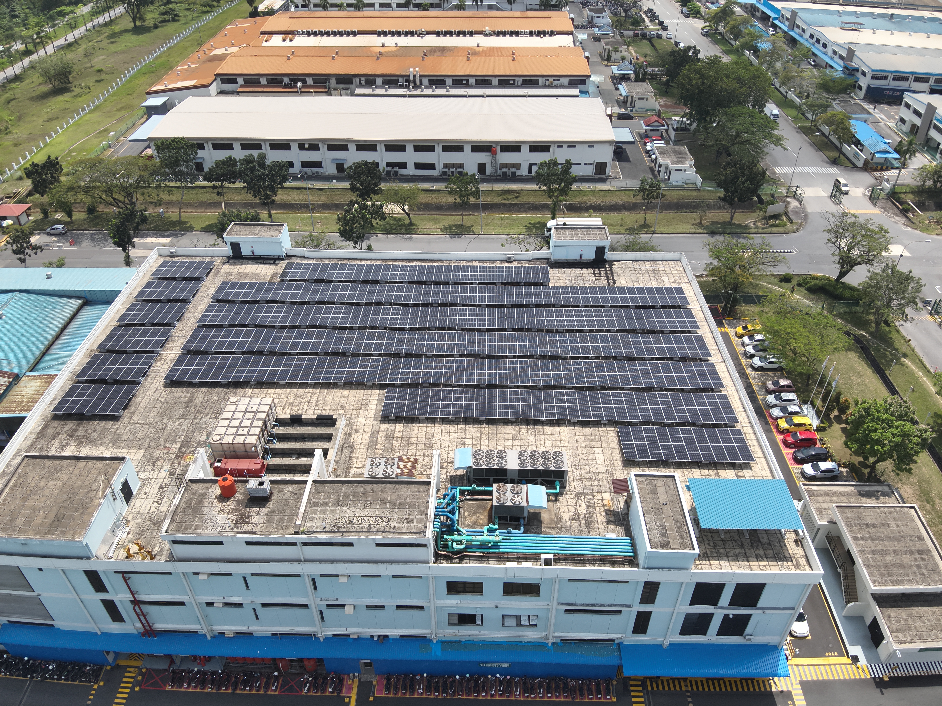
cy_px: 353
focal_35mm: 24
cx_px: 471
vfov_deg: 56.8
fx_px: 653
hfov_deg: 71.6
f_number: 2.8
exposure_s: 1/1000
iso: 100
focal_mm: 4.4
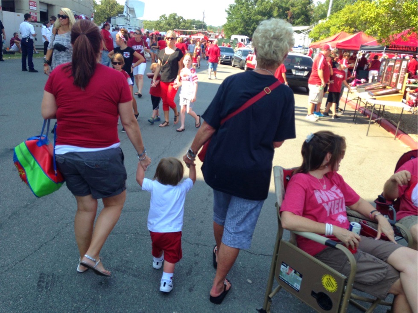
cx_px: 209
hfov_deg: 55.4
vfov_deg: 42.9
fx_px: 398
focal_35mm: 33
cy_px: 156
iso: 50
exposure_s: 1/376
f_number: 2.4
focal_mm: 4.13
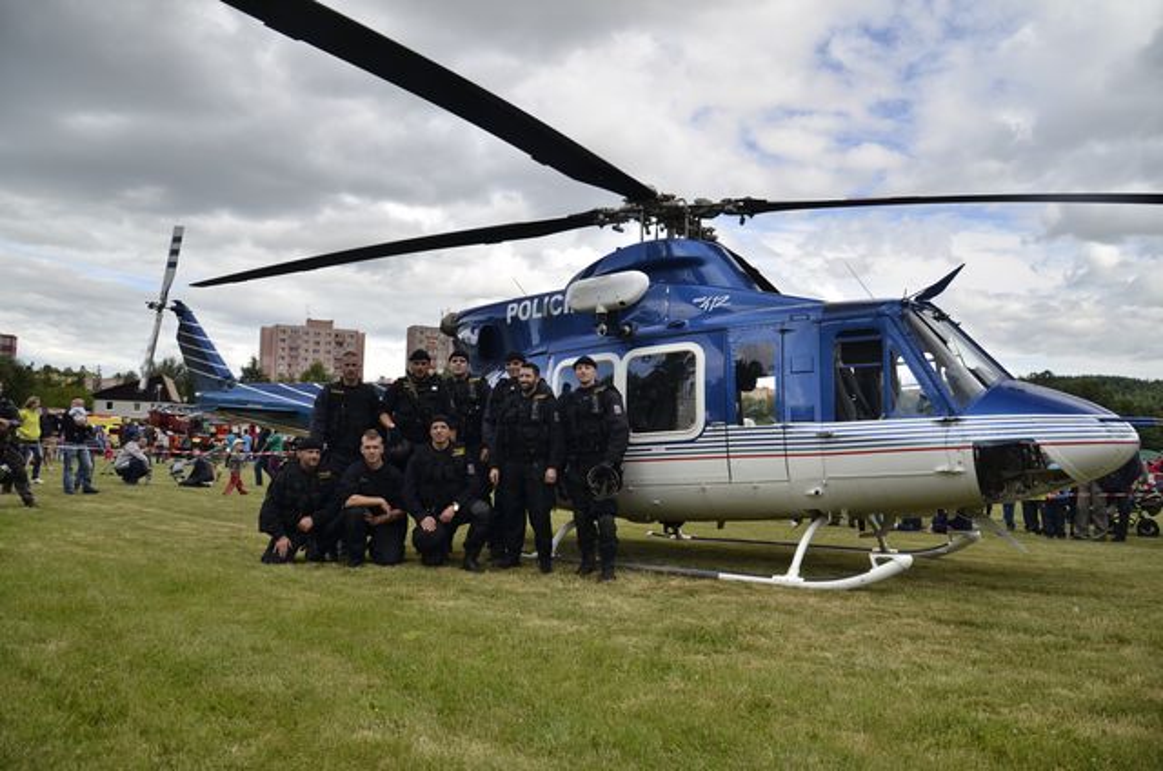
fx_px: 871
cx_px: 582
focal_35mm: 27
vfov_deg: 47.7
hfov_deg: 67.5
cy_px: 386
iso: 100
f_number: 3.5
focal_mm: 18
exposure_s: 1/400
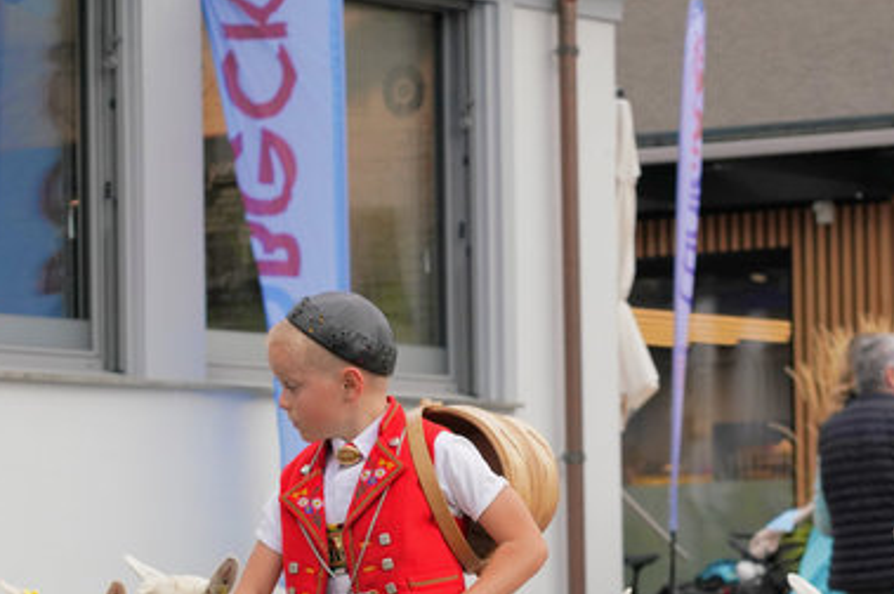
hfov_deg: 10.2
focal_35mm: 202
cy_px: 436
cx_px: 557
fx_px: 5012
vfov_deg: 6.8
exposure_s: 1/1250
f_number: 7.1
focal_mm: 85
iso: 800
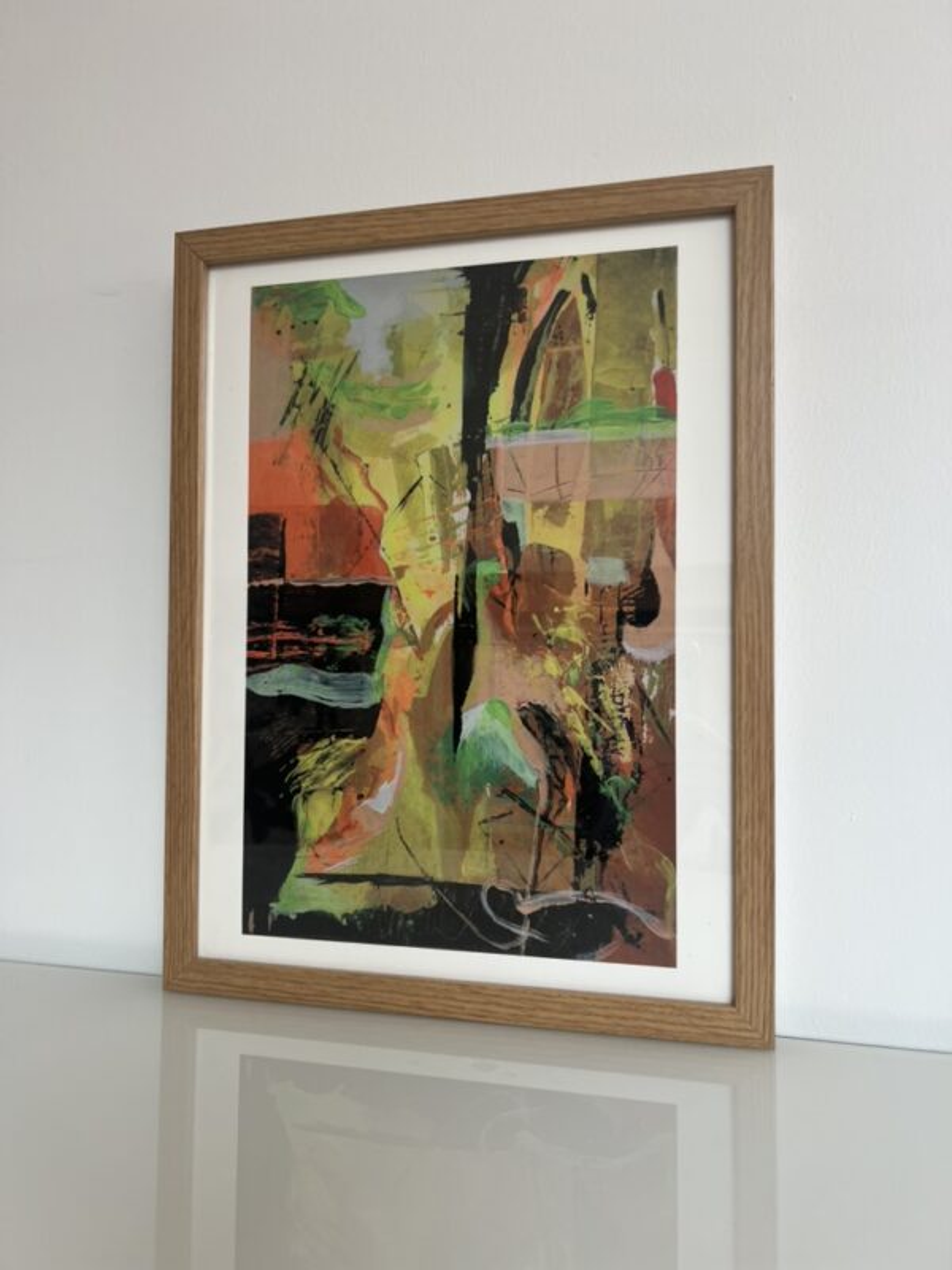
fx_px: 953
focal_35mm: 26
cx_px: 476
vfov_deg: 67.3
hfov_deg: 53.1
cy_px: 635
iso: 50
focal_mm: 5.7
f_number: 1.5
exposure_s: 1/121
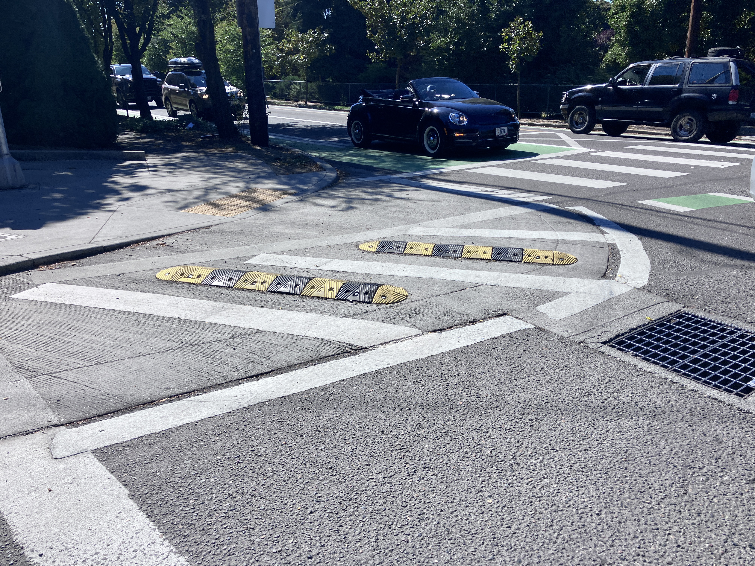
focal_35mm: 28
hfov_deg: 63.4
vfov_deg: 49.7
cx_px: 378
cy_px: 283
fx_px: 611
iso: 32
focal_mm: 3.99
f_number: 1.8
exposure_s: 1/2114
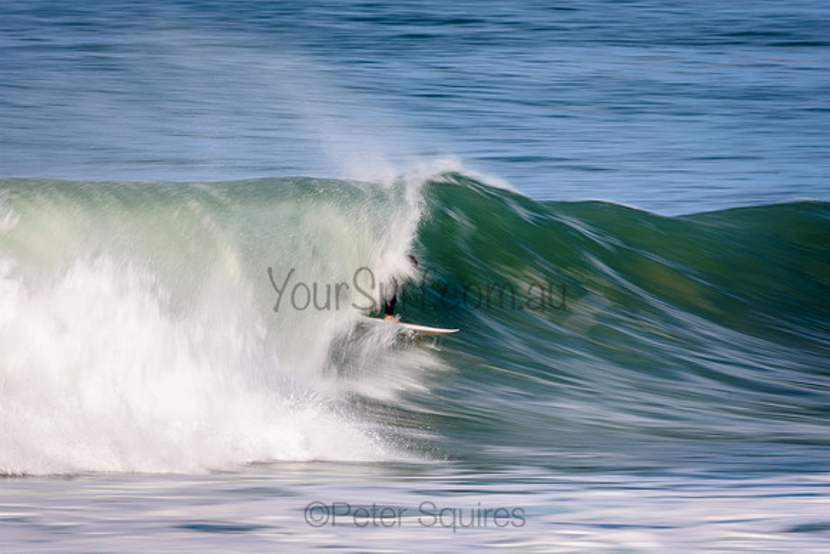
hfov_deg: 3.1
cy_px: 277
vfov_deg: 2.1
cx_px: 415
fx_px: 15220
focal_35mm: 660
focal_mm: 440
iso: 100
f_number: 16
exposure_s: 1/25
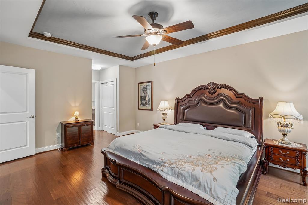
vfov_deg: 73.7
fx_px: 137
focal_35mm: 16
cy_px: 102
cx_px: 154
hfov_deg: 96.8
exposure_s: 1/3.33
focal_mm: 16
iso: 400
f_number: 8
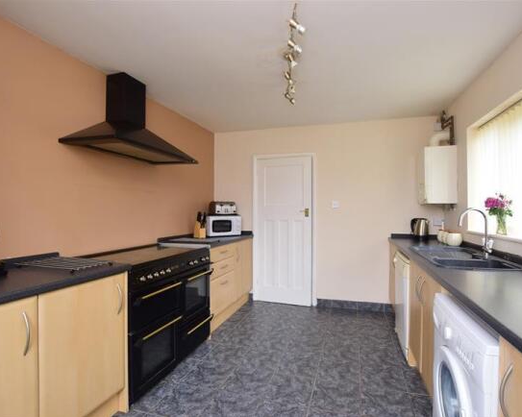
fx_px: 263
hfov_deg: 89.5
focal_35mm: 17
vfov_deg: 76.9
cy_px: 209
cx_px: 280
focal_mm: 10
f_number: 5.6
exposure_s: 1/3
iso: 400
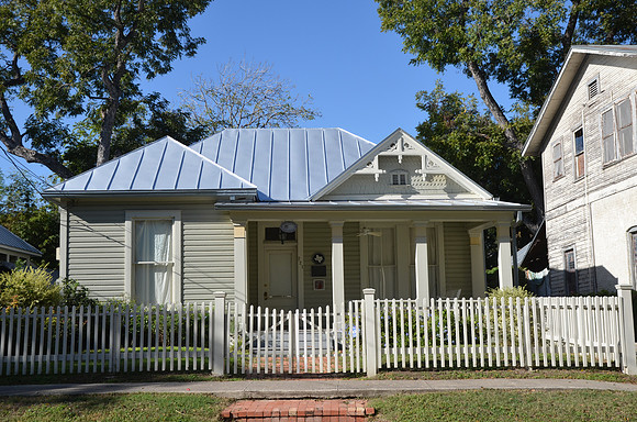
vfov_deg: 31.7
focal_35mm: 42
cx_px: 318
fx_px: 742
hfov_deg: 46.5
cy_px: 211
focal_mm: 28
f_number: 6.3
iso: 200
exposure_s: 1/160
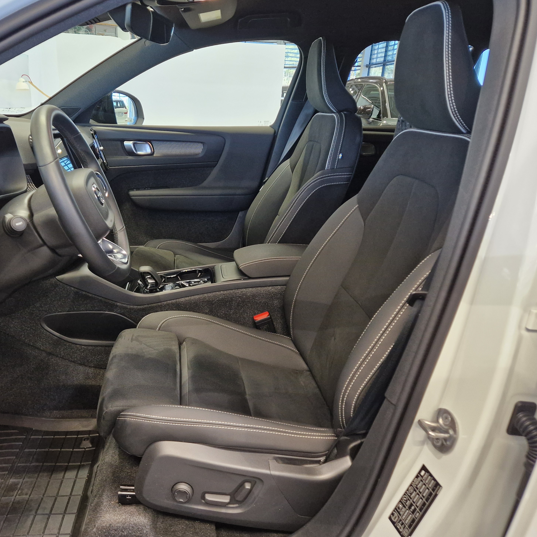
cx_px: 210
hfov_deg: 56.8
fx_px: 491
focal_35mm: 28
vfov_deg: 57.3
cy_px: 262
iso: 320
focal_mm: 5.4
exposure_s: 1/100
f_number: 1.8
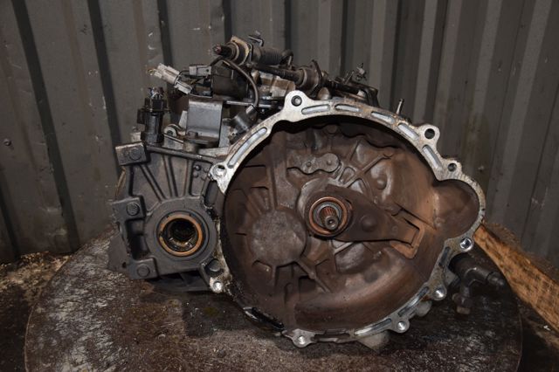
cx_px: 280
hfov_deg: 53.2
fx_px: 559
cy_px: 186
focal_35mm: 36
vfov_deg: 36.8
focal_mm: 24
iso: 800
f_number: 5
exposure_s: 1/60
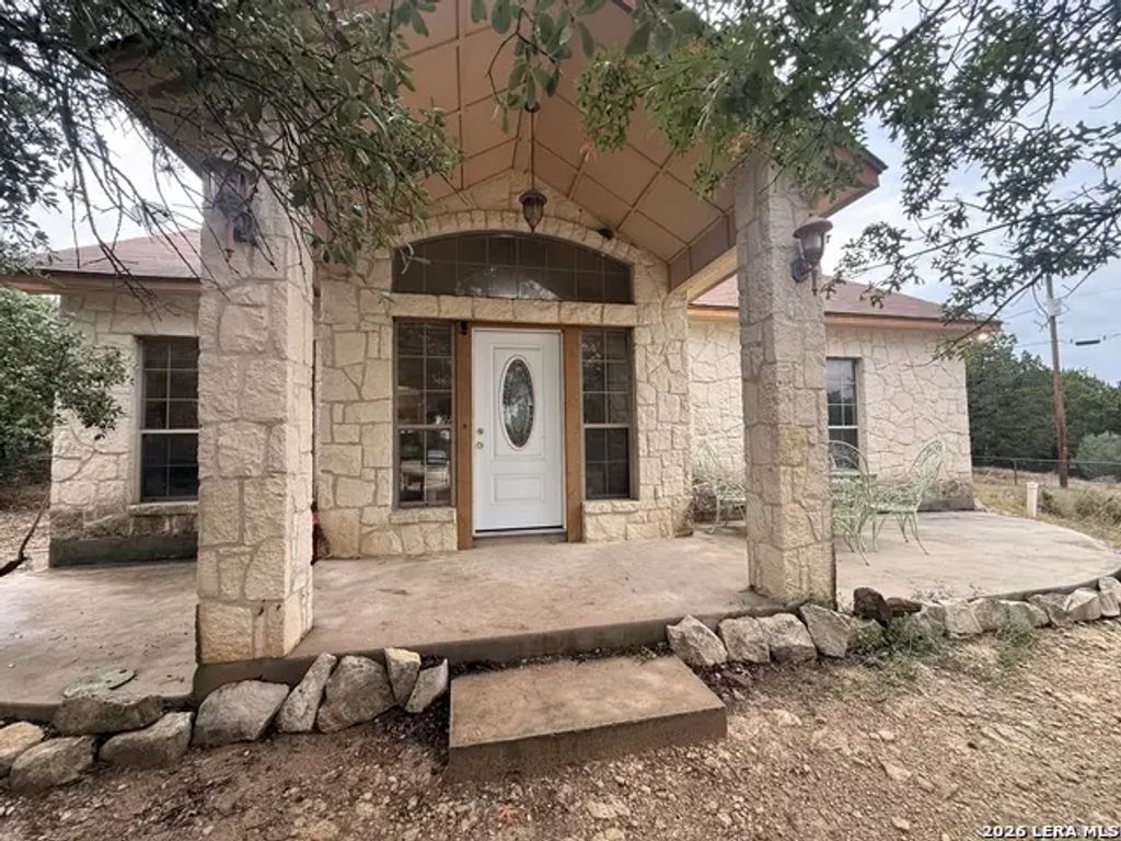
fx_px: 453
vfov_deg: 85.7
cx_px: 560
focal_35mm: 14
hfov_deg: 102.1
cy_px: 420
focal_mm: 2.22
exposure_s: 1/99
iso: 100
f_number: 2.2
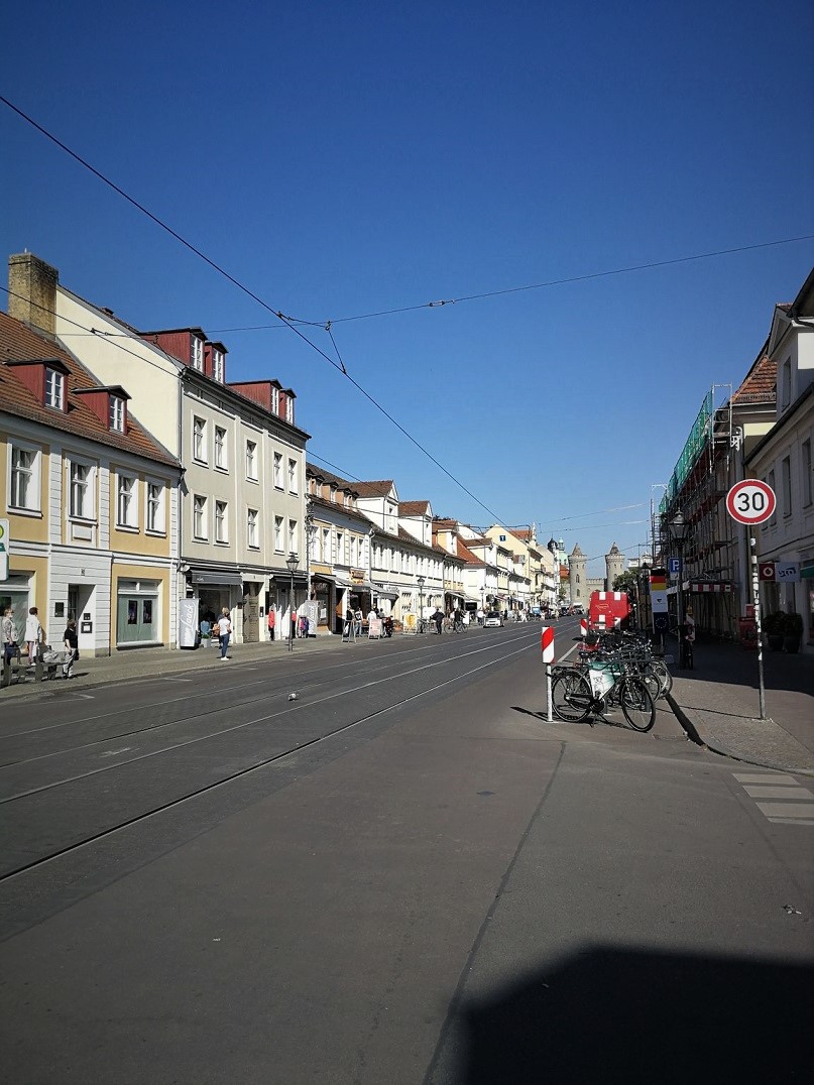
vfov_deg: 65.3
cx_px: 407
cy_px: 542
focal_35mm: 27
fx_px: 847
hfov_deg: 51.4
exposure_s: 1/1229
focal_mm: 3.95
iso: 50
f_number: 2.2
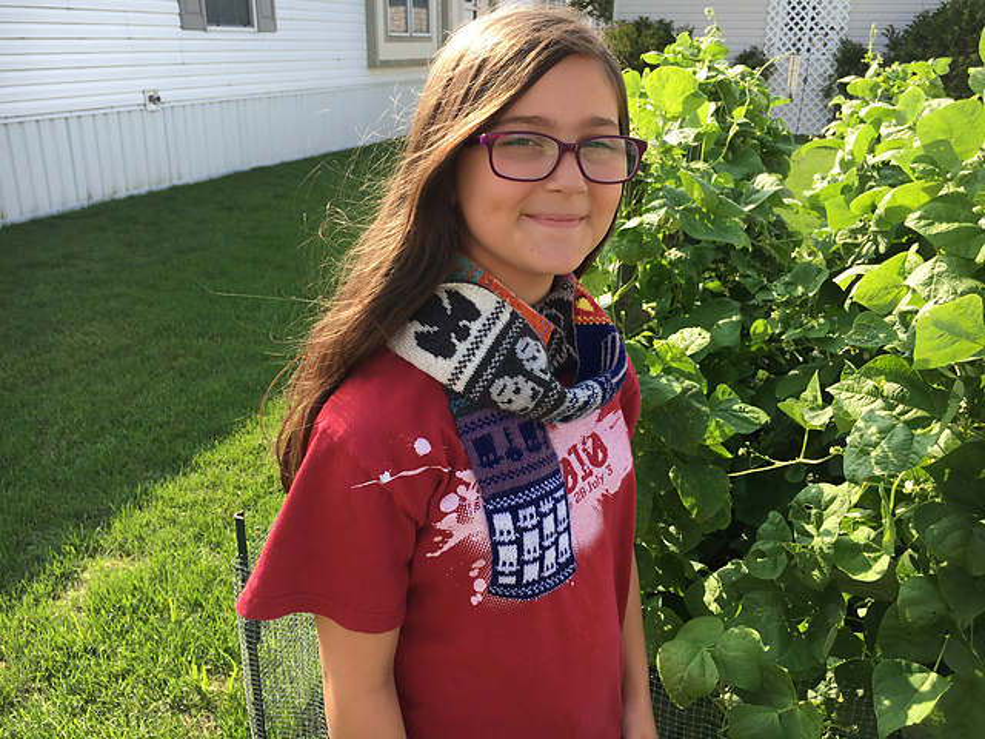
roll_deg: -0.8
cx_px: 492
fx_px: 825
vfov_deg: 48.2
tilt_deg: -20.4
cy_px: 370
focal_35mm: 29
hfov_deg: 61.7
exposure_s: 1/452
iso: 25
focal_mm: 4.15
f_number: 2.2
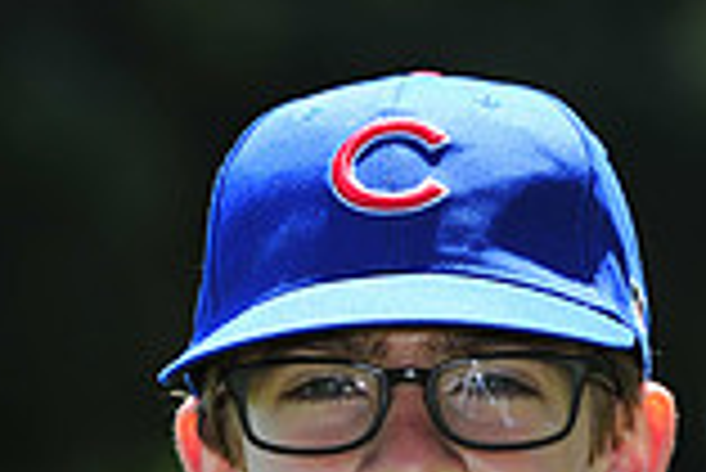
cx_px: 396
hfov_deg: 2.8
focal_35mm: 738
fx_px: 14486
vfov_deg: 1.9
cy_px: 697
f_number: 5.6
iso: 200
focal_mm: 200
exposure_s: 1/640
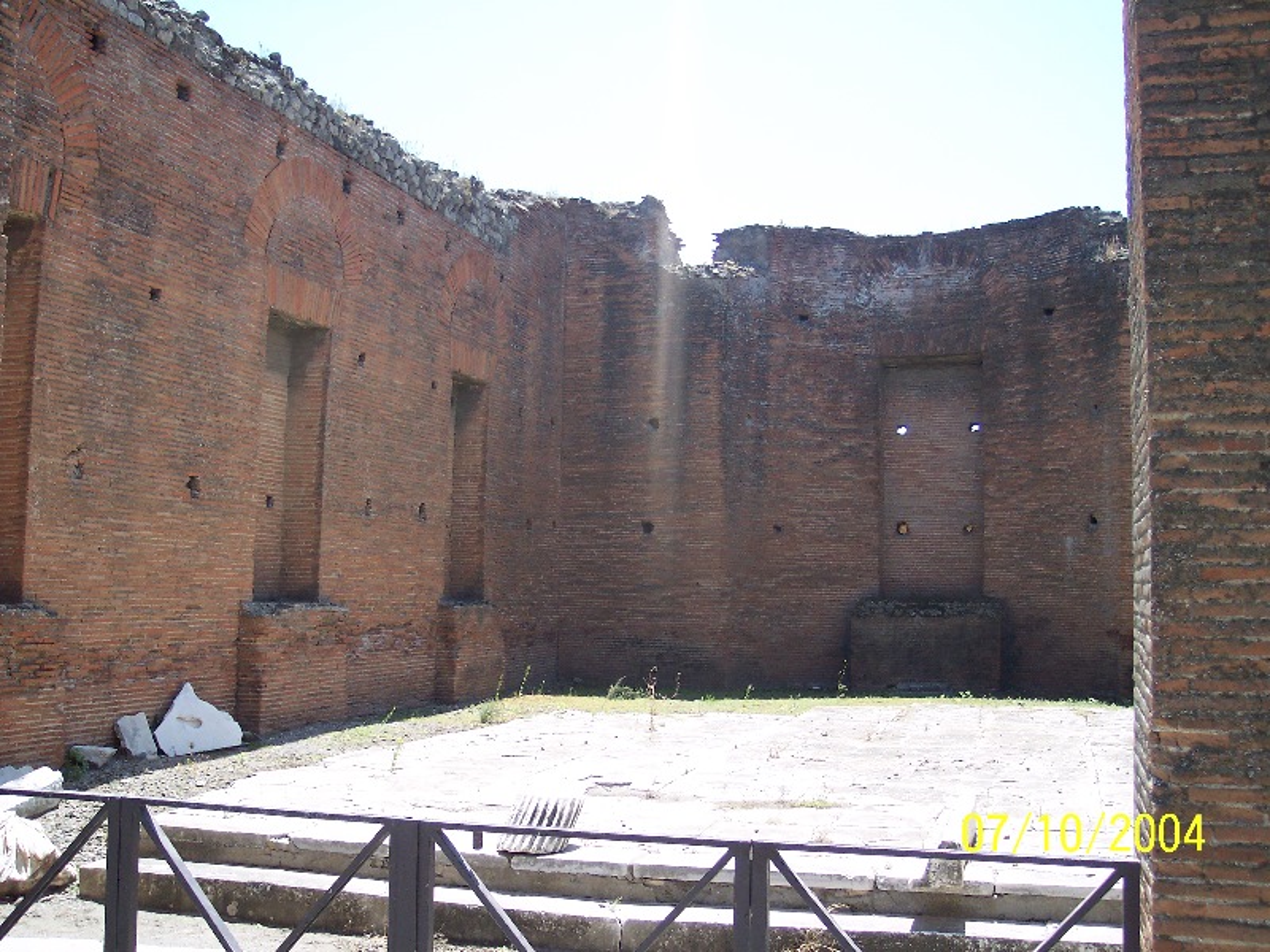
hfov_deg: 49.0
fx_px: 1394
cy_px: 476
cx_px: 635
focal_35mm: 38
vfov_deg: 37.7
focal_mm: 8
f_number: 2.8
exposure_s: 1/700
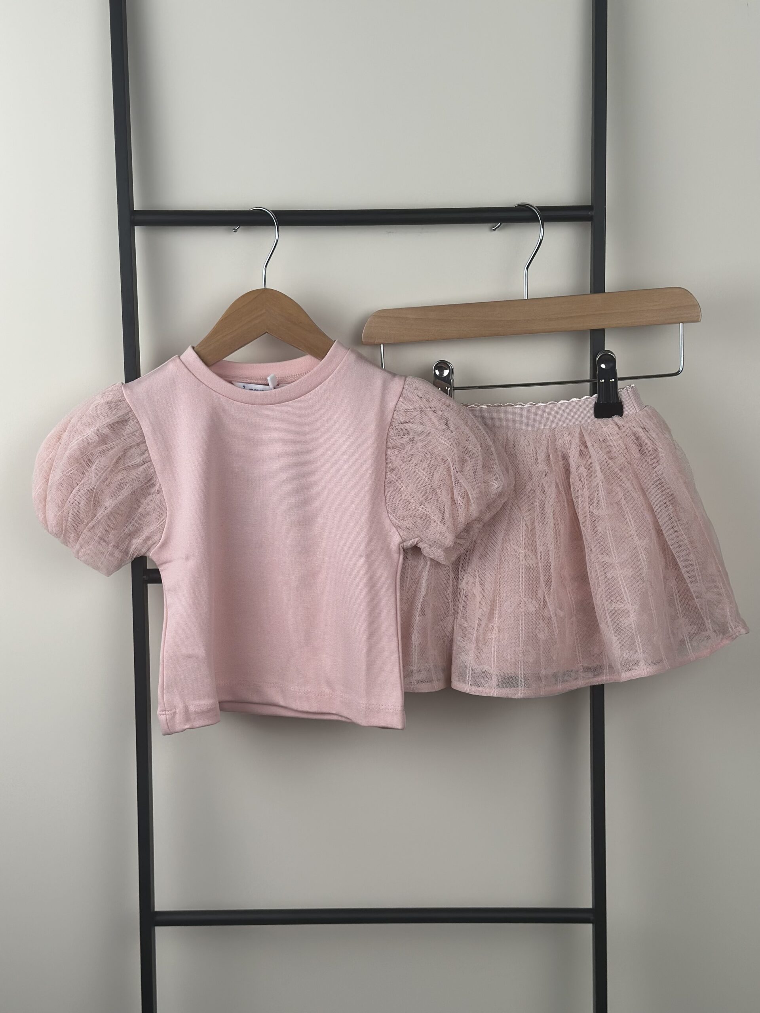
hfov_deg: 30.3
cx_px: 380
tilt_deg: -7.8
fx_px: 1405
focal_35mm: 48
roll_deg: +0.2
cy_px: 506
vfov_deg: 39.7
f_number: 1.78
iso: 80
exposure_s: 1/464
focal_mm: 6.86
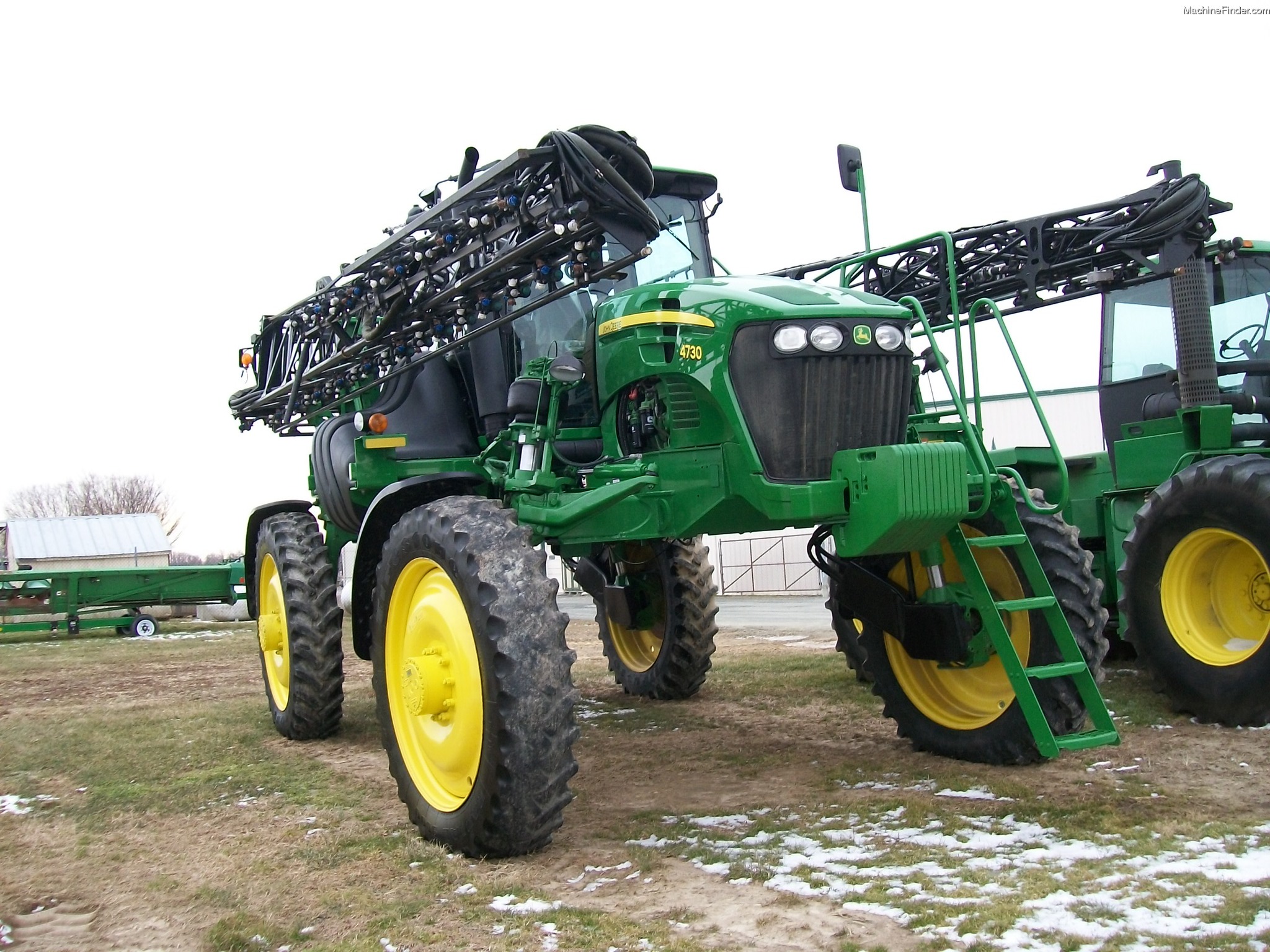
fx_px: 1321
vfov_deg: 39.7
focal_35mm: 36
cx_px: 635
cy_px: 476
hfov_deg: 51.4
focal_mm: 6
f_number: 2.7
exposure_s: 1/250
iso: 80
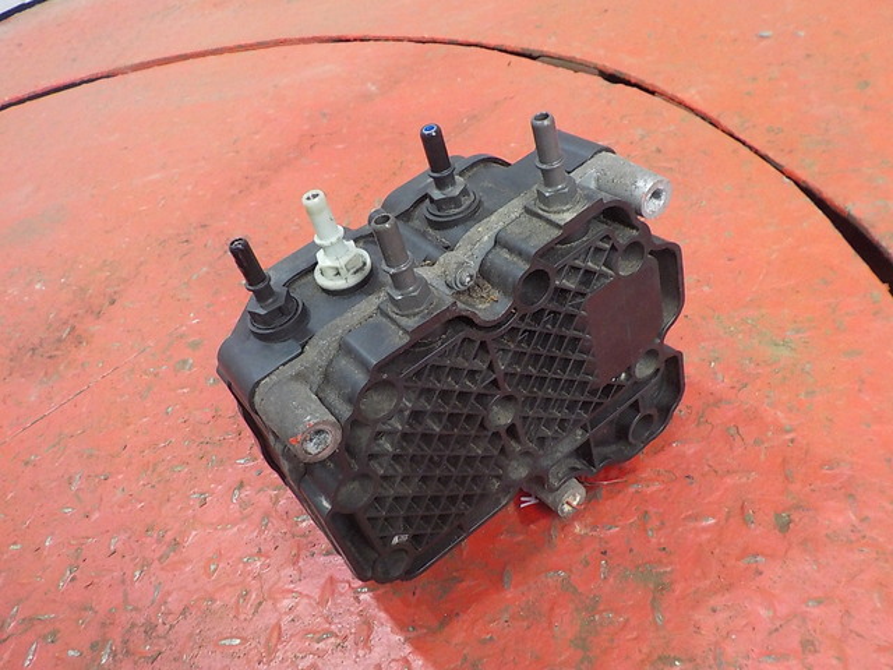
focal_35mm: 30
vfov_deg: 46.8
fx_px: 774
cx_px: 446
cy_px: 335
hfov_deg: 60.0
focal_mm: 4.1
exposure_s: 1/25
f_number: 3.3
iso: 400
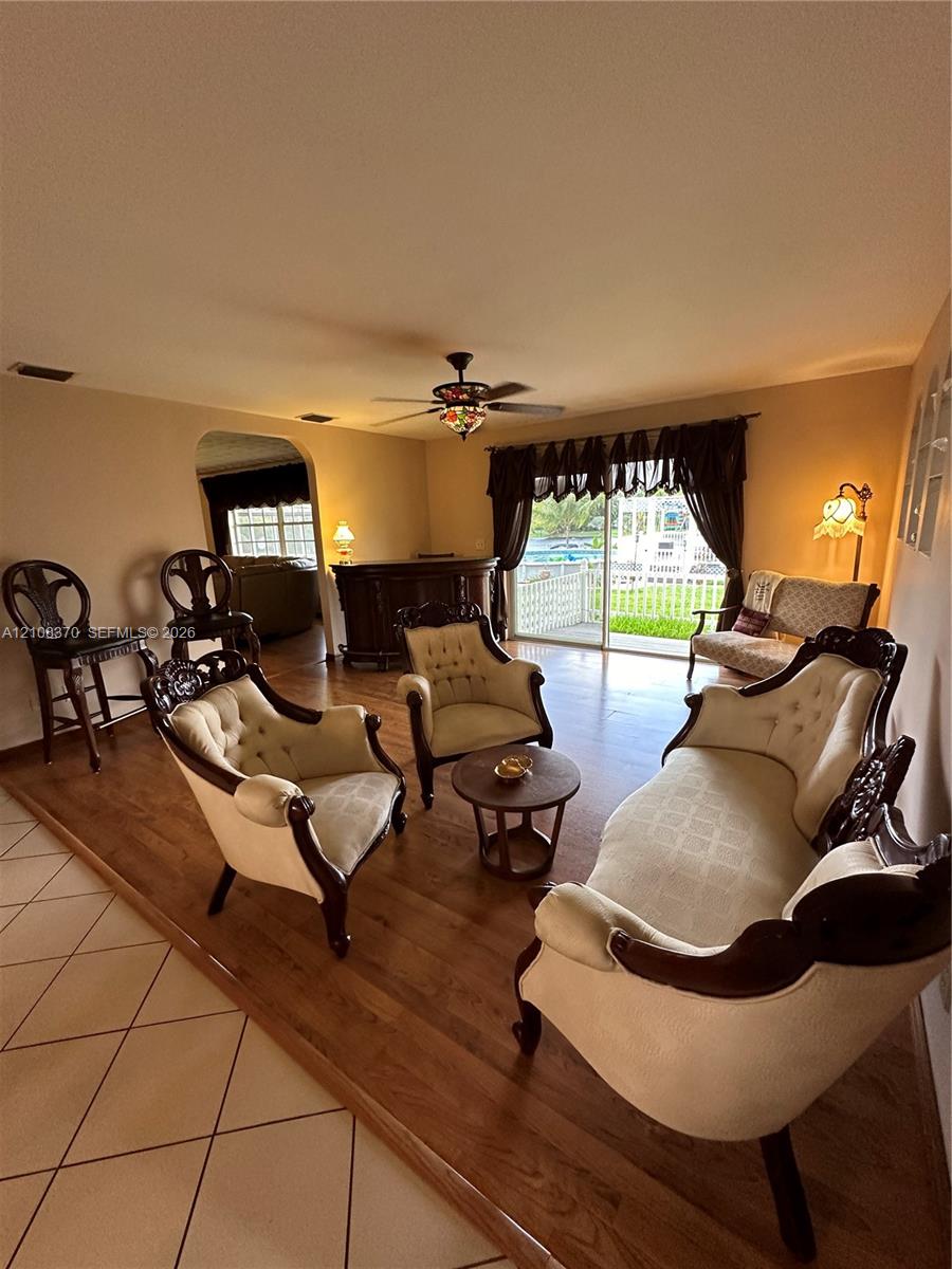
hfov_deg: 85.7
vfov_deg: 102.1
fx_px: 513
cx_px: 476
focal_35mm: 14
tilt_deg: -11.9
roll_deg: +1.1
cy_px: 634
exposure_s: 1/60
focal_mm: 2.22
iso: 320
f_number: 2.2
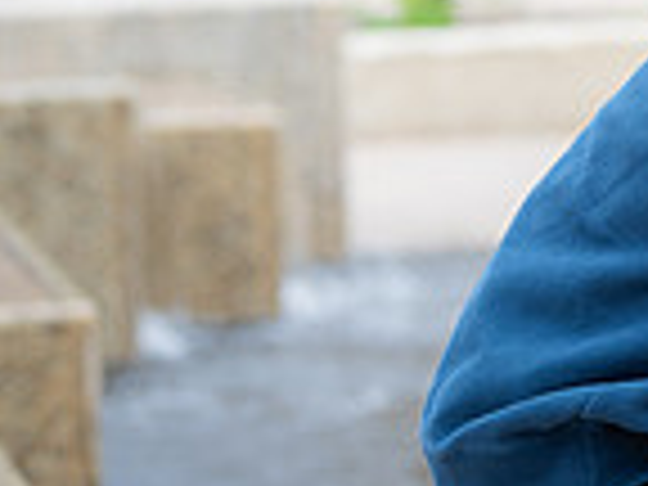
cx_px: 1228
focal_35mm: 330
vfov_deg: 4.5
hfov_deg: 5.9
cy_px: -65
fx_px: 6177
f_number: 3.5
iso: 80
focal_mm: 85
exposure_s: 1/125
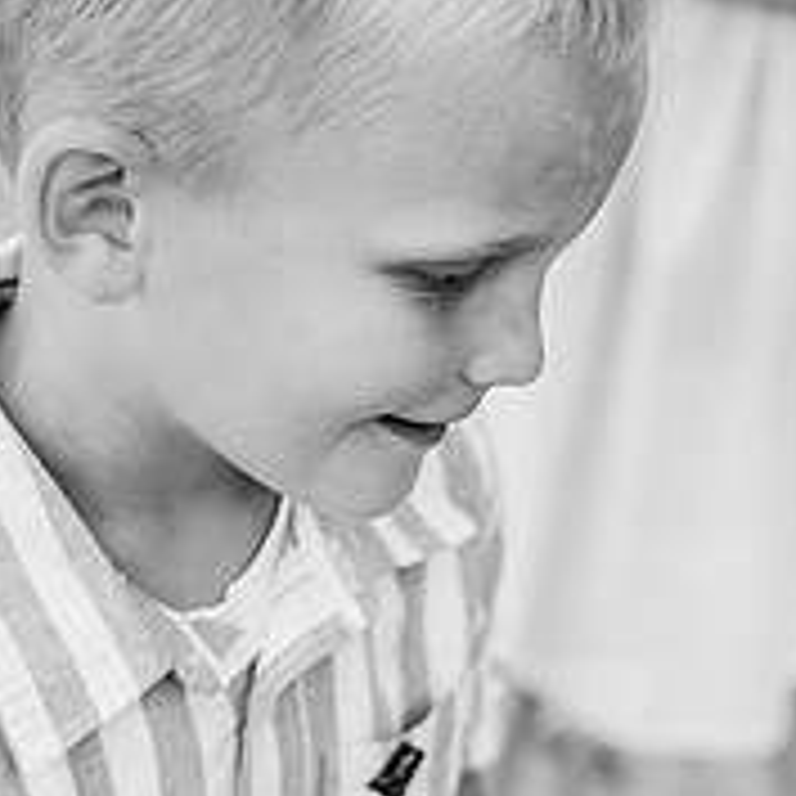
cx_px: 346
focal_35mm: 104
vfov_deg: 16.6
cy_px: 603
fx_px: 2706
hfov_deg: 16.7
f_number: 3.2
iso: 400
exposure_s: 1/400
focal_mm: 48
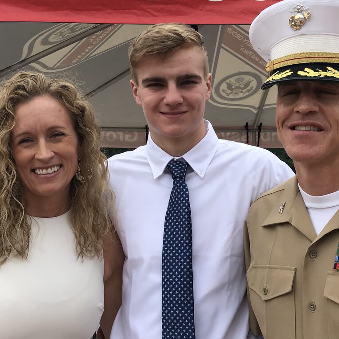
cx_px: 195
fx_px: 576
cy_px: 159
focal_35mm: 52
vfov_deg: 32.8
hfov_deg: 32.7
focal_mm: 3.99
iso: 20
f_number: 1.8
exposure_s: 1/967
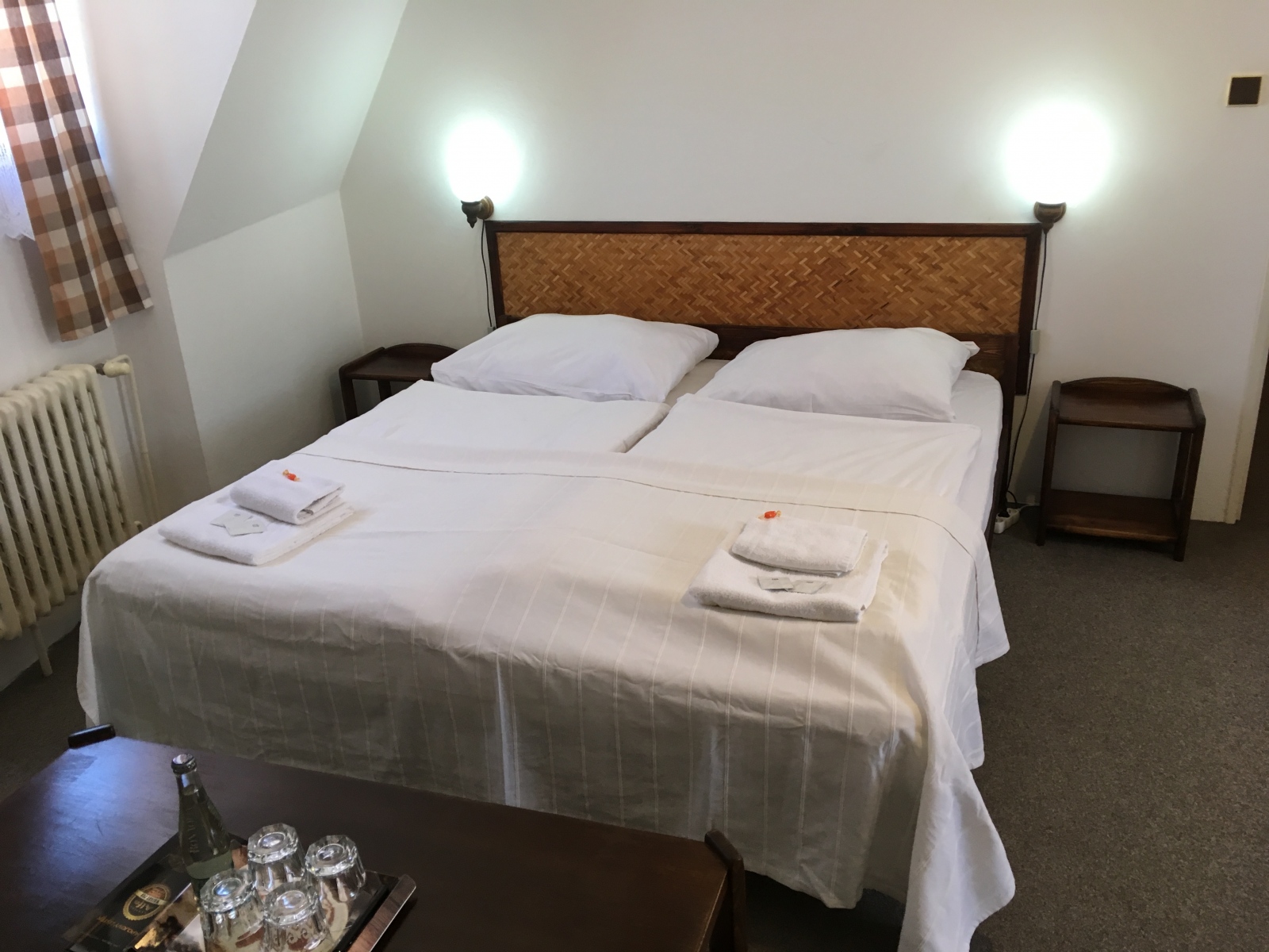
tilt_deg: -22.6
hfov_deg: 61.7
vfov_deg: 48.2
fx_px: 1063
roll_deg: +3.3
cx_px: 634
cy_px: 476
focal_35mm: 29
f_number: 2.2
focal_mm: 4.15
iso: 50
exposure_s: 1/33
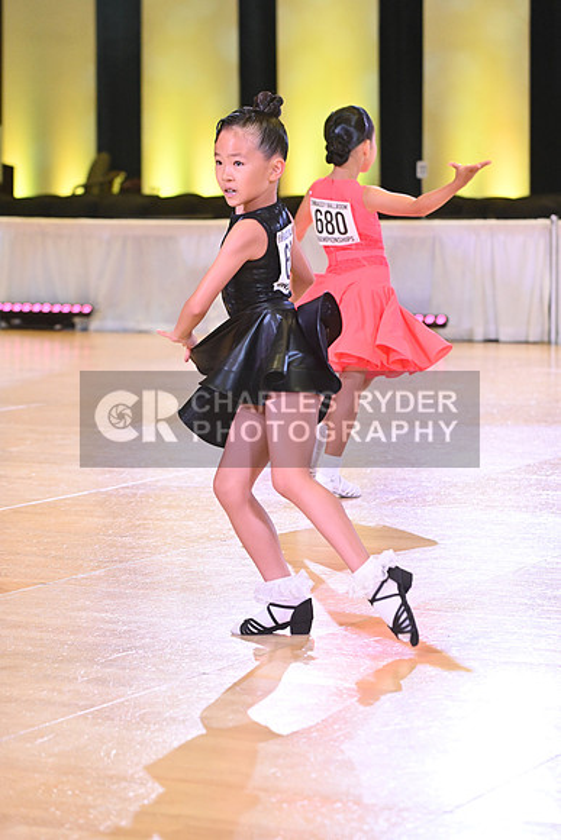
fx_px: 2803
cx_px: 280
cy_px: 420
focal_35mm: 120
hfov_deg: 11.4
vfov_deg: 17.1
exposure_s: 1/400
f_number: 5.6
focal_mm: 120
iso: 4000
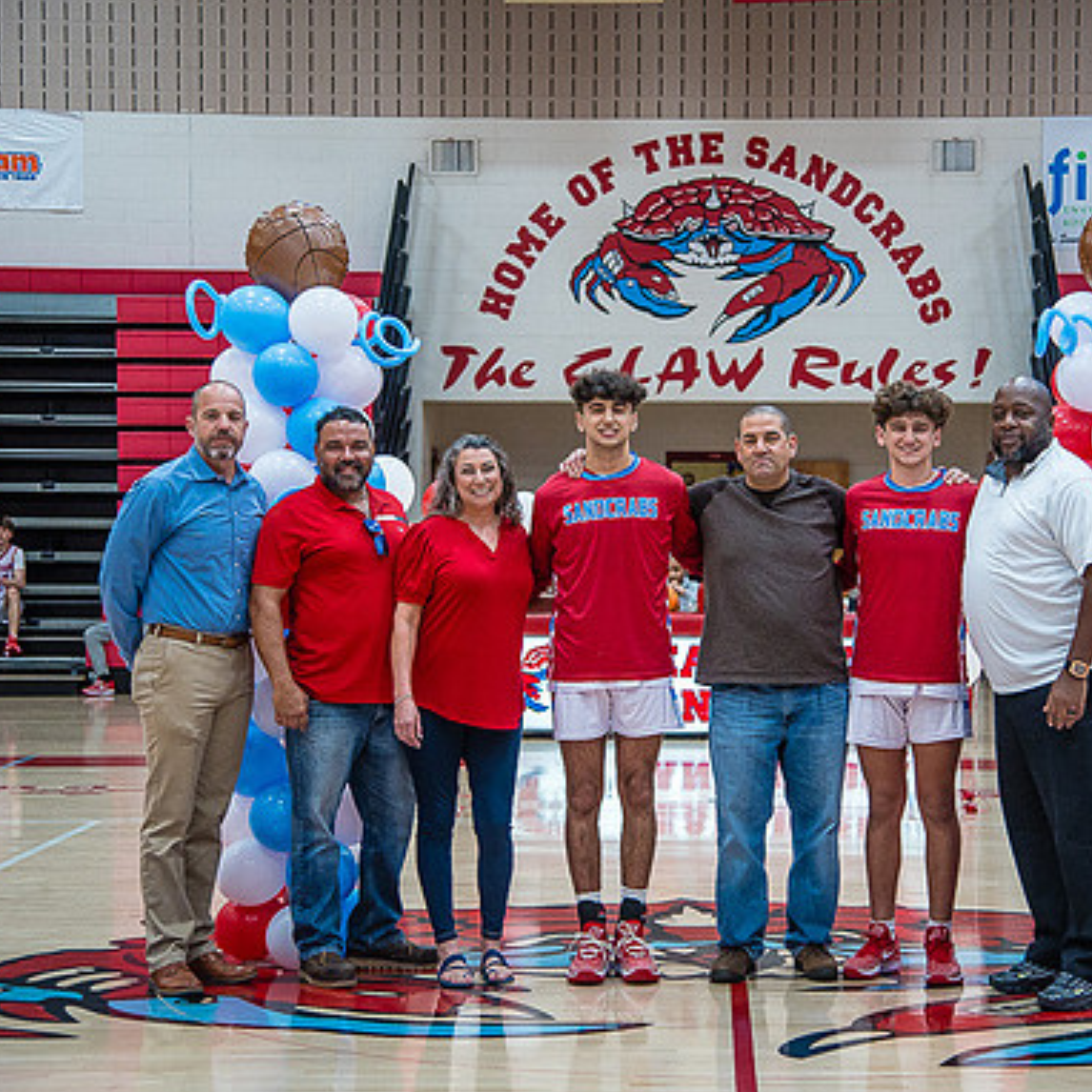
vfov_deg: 21.7
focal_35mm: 80
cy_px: 546
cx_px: 649
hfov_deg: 21.6
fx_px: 2855
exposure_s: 1/320
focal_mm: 62
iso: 2000
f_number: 4
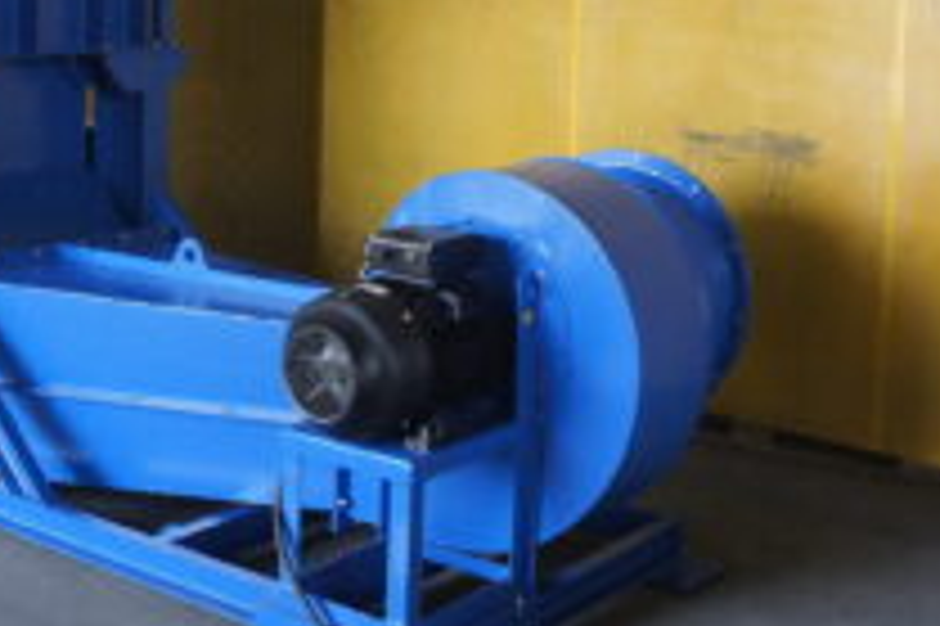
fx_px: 1644
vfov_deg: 21.2
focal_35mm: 63
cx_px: 238
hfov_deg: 31.4
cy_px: 101
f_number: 7.1
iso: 1600
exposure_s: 1/50
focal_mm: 18
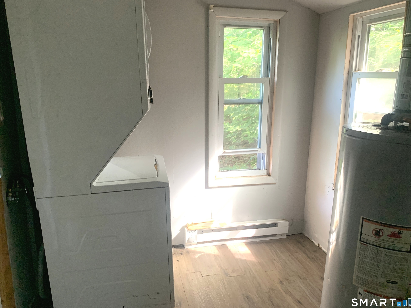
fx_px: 321
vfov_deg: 51.4
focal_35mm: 27
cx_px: 202
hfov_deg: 65.3
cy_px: 150
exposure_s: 1/60
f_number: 1.8
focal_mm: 4.25
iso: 320
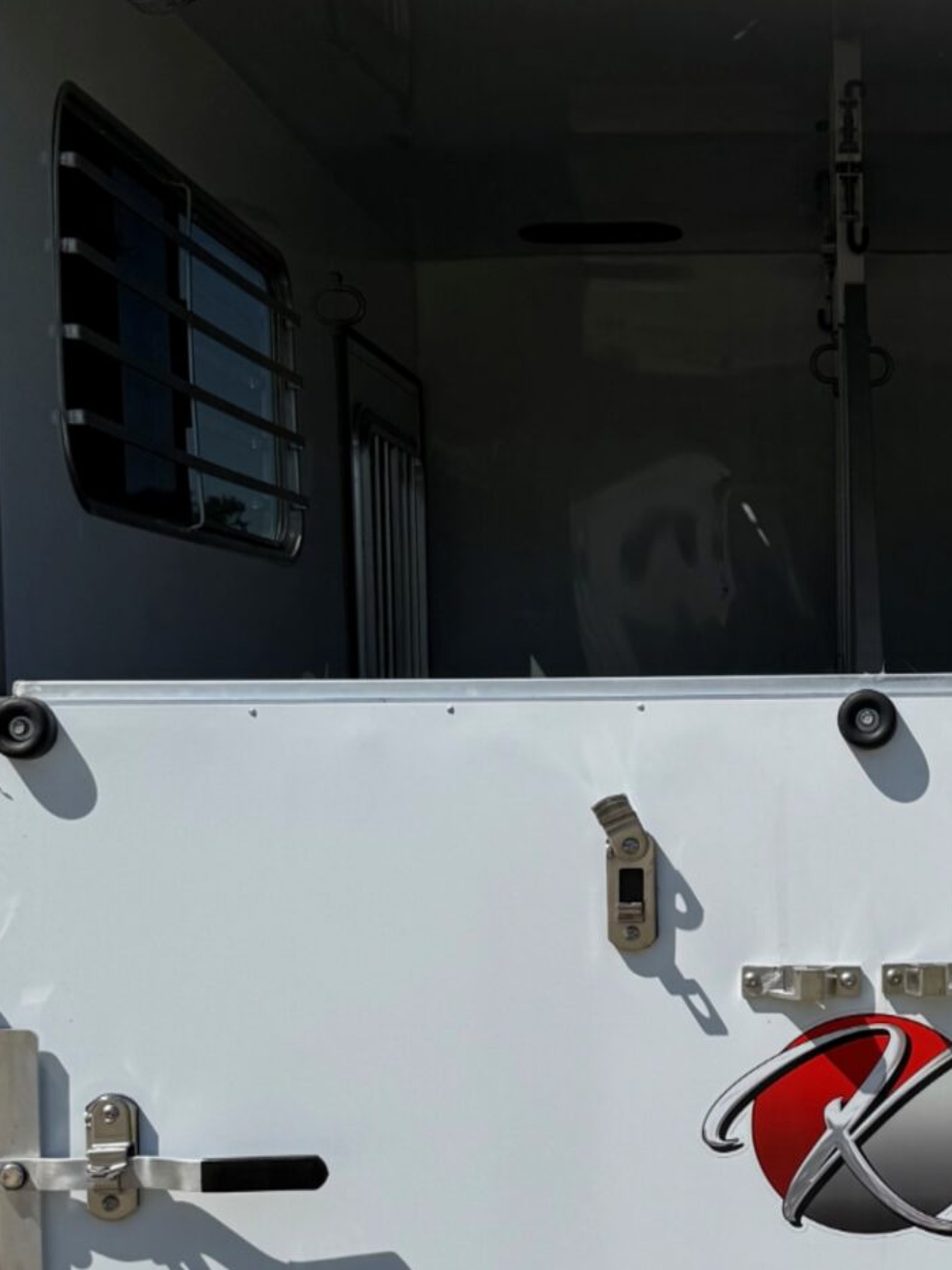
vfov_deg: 29.2
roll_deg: +1.1
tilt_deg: -1.4
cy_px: 838
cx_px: 947
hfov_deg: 21.5
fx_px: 2421
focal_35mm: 66
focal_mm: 6.76
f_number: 1.78
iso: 80
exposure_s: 1/9009
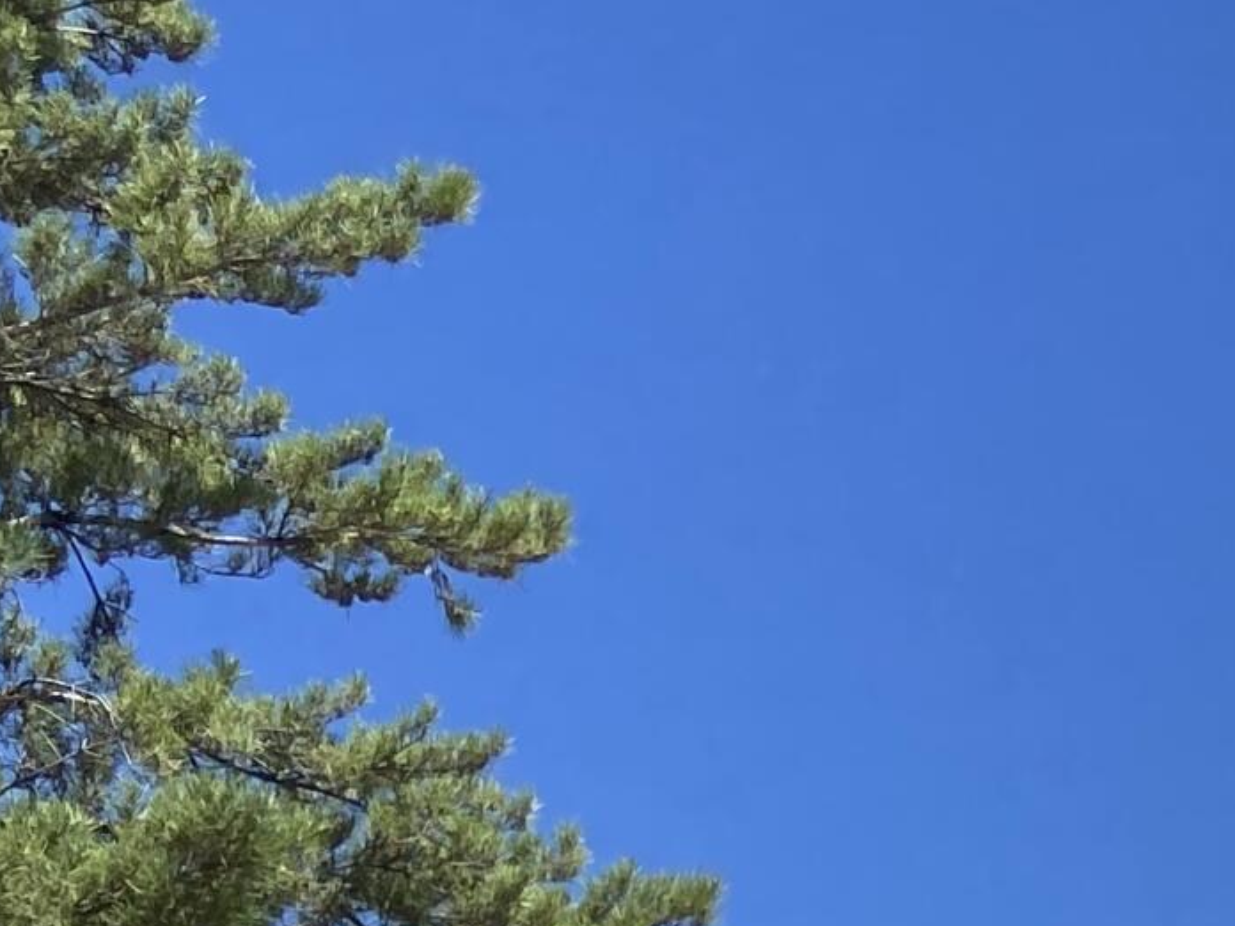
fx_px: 3996
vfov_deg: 11.9
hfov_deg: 14.8
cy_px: 1811
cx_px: 2362
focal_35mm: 112
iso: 32
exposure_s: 1/3125
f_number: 1.8
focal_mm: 4.25
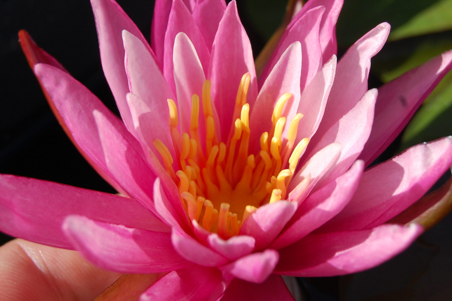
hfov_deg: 20.8
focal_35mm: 98
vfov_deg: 13.9
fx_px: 1229
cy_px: 135
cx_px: 280
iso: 200
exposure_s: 1/400
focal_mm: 50
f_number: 10
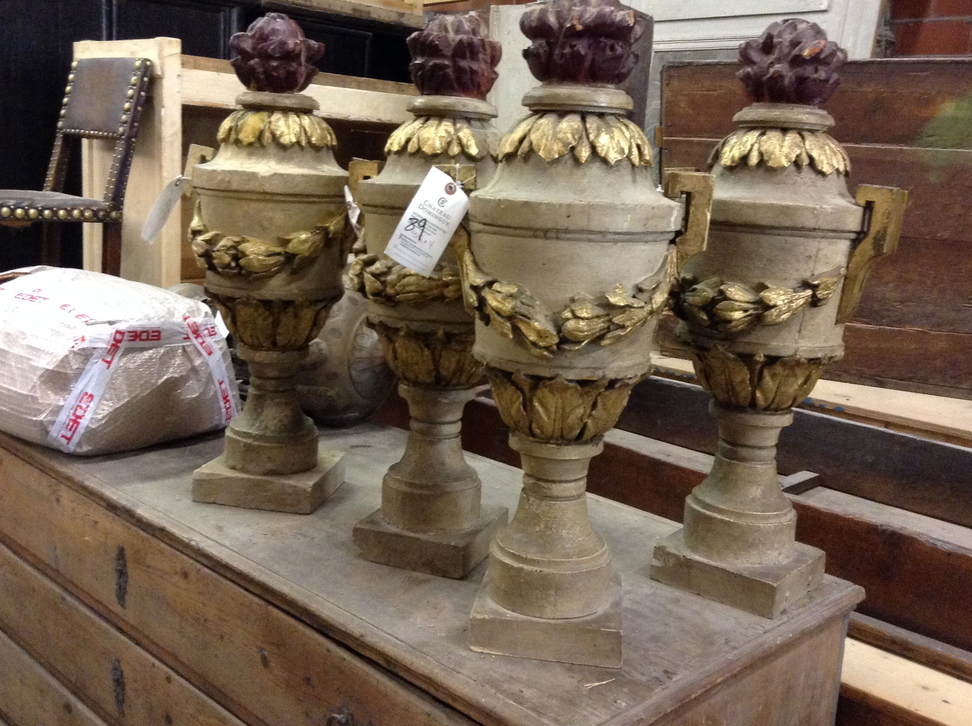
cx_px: 495
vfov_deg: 37.6
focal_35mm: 38
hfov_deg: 49.0
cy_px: 326
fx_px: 1065
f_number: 2.4
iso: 250
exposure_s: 1/17
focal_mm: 3.3
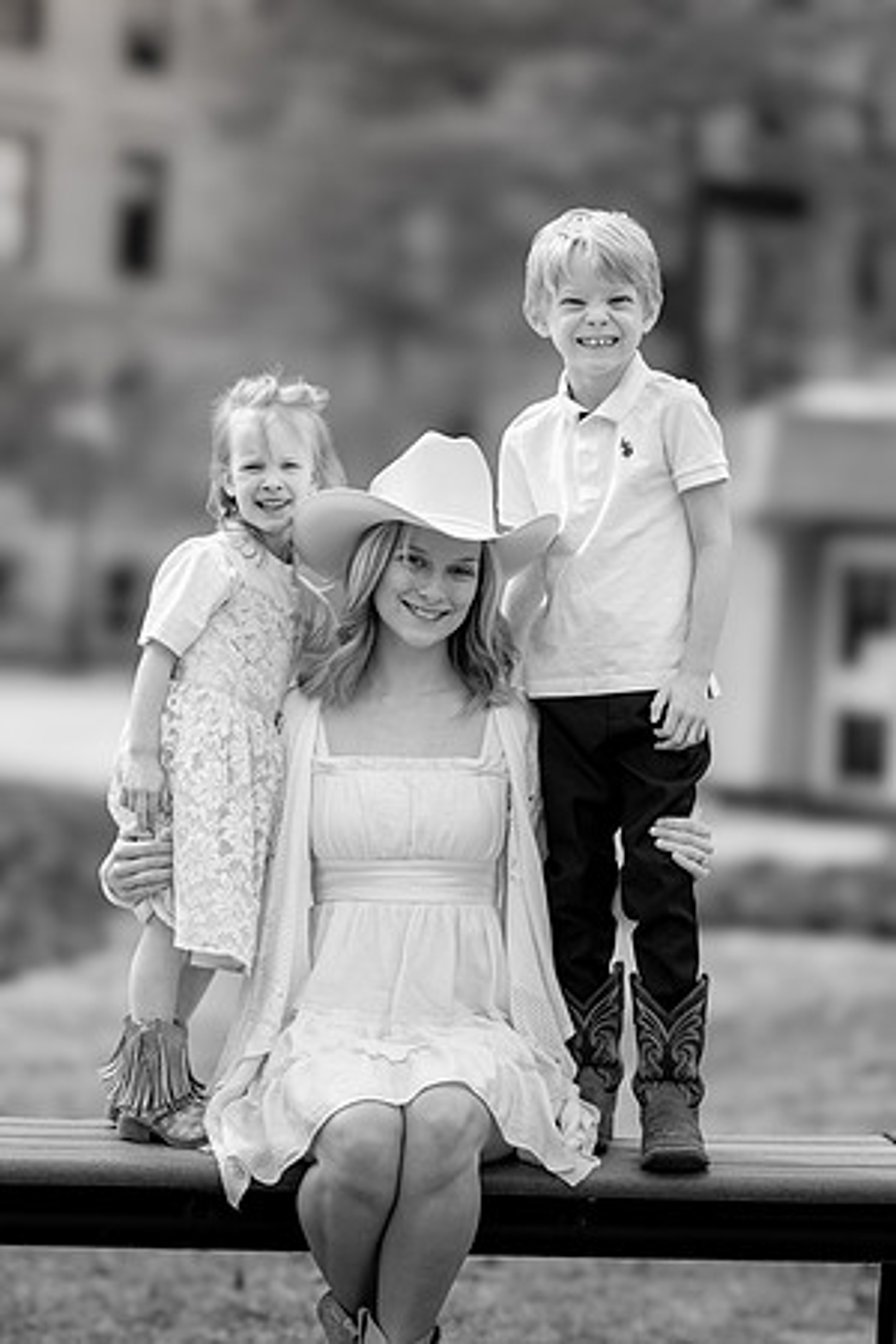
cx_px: 448
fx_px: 3136
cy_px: 672
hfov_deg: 16.3
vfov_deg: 24.2
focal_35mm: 84
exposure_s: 1/2500
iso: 100
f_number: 2
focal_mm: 84
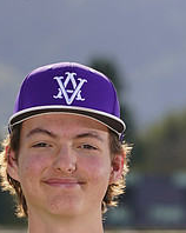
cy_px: 339
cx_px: 71
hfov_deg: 2.3
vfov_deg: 2.9
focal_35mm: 672
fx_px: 4631
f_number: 9
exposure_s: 1/250
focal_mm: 244
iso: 100
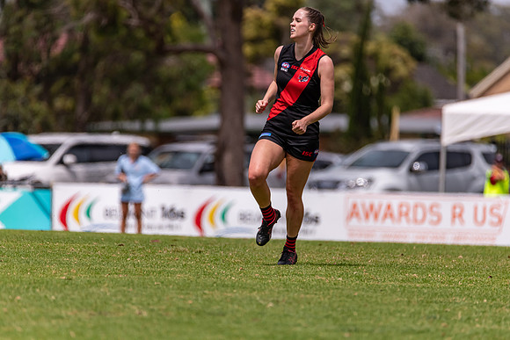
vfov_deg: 2.8
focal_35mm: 500
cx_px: 255
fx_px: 7085
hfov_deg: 4.1
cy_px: 170
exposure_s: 1/5000
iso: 800
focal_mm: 500
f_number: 6.3
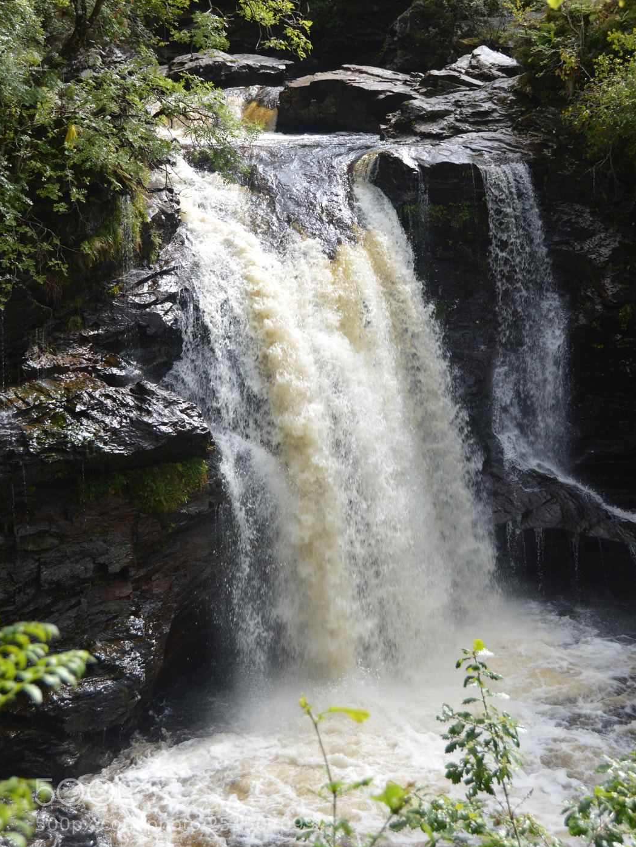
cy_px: 387
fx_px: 1617
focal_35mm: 66
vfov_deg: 29.4
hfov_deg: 22.3
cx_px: 320
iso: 100
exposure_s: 1/160
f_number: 6.3
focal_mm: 40
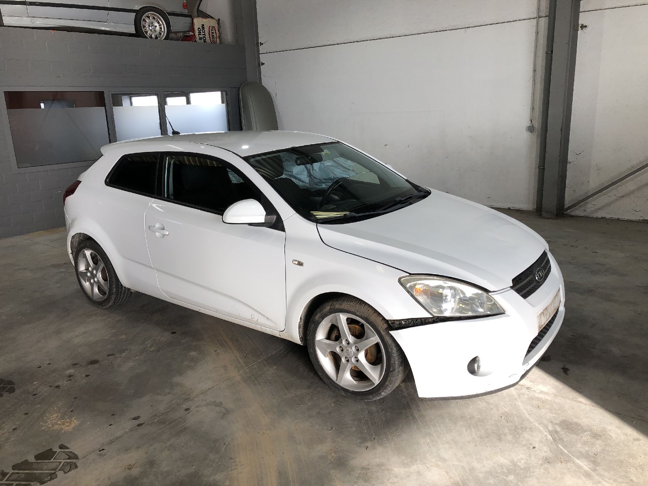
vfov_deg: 49.7
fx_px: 524
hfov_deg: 63.4
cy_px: 243
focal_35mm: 28
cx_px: 324
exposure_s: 1/138
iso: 20
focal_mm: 3.99
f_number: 1.8
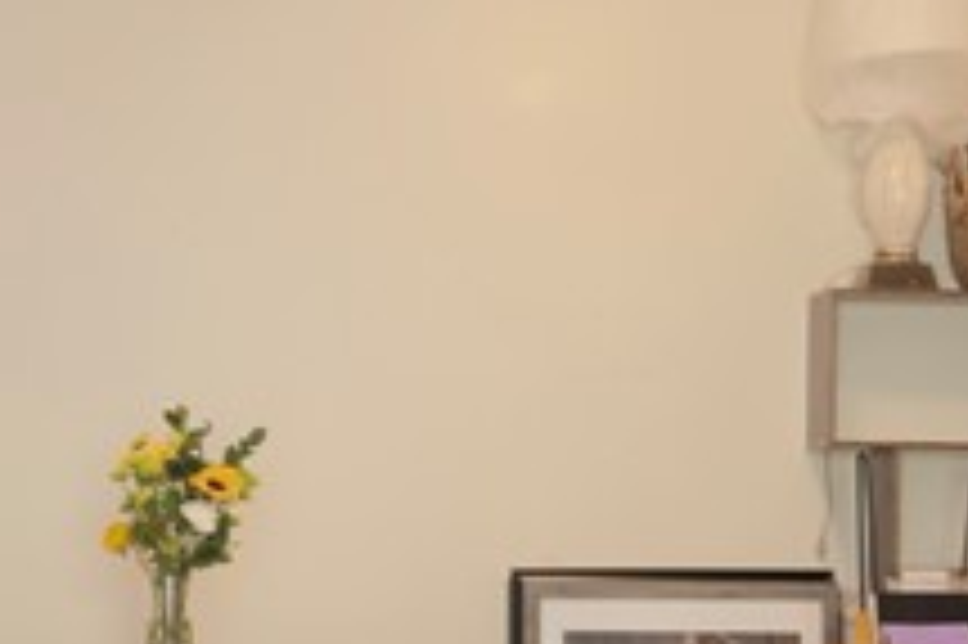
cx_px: 272
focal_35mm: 106
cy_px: 579
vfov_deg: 12.8
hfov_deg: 19.2
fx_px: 2848
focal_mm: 14
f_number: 10
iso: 400
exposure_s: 1/3
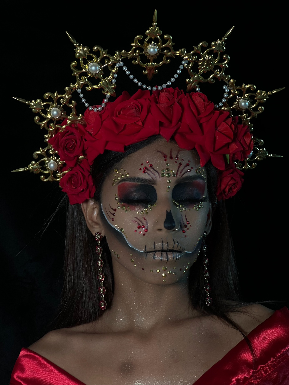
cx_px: 144
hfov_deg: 19.1
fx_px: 857
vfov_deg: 25.3
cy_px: 192
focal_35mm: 77
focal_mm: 9
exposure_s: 1/121
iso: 125
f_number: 2.8
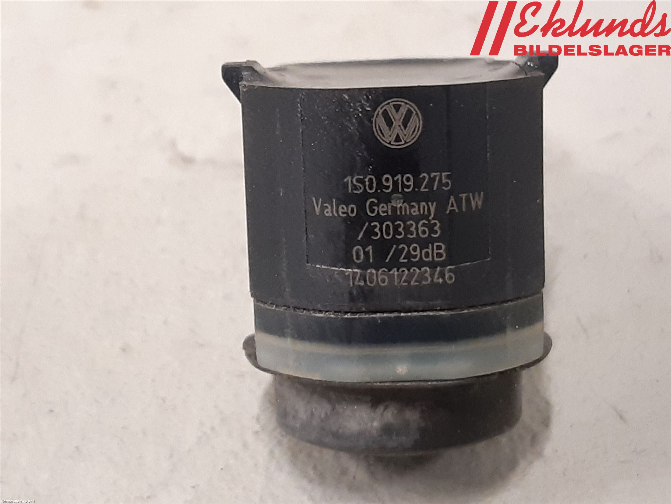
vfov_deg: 53.1
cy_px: 252
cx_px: 336
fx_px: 504
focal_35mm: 26
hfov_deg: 67.3
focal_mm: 3.93
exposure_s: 1/33
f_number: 1.7
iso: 250
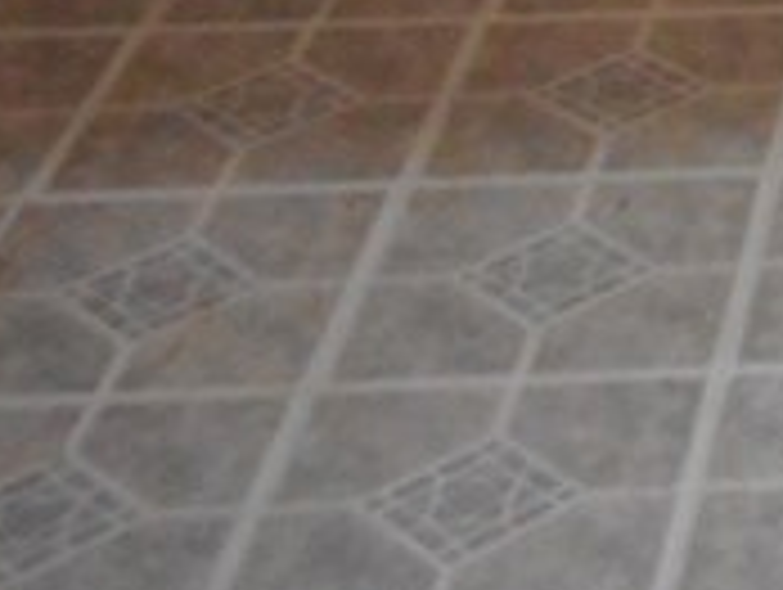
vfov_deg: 8.7
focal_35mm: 147
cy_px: -1072
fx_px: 3330
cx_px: 1678
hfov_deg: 11.7
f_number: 3.7
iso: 400
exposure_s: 1/25
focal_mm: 4.5
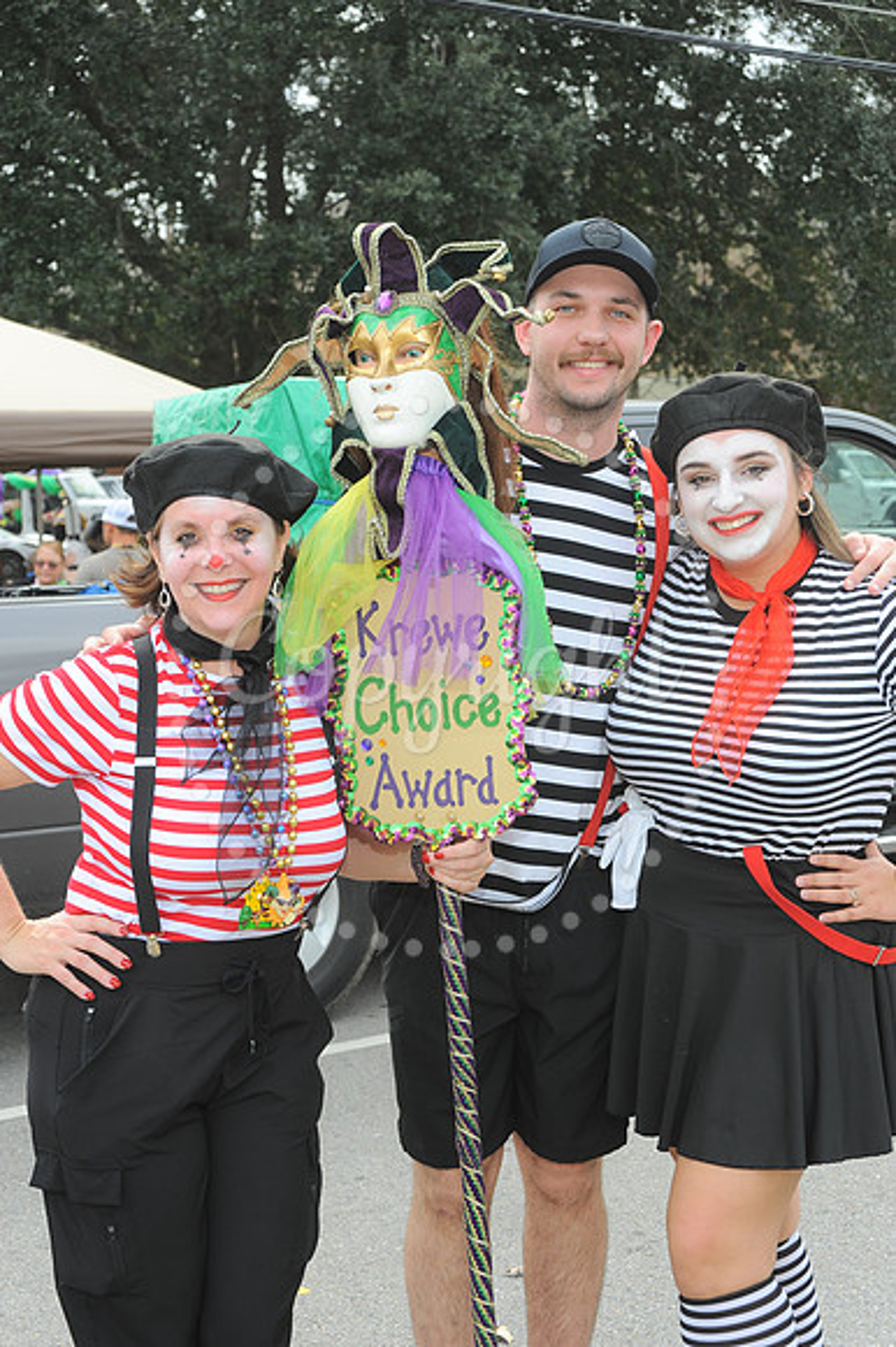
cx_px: 448
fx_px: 2093
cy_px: 674
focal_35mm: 56
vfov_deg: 35.7
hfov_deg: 24.2
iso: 250
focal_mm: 56
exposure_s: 1/160
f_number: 8
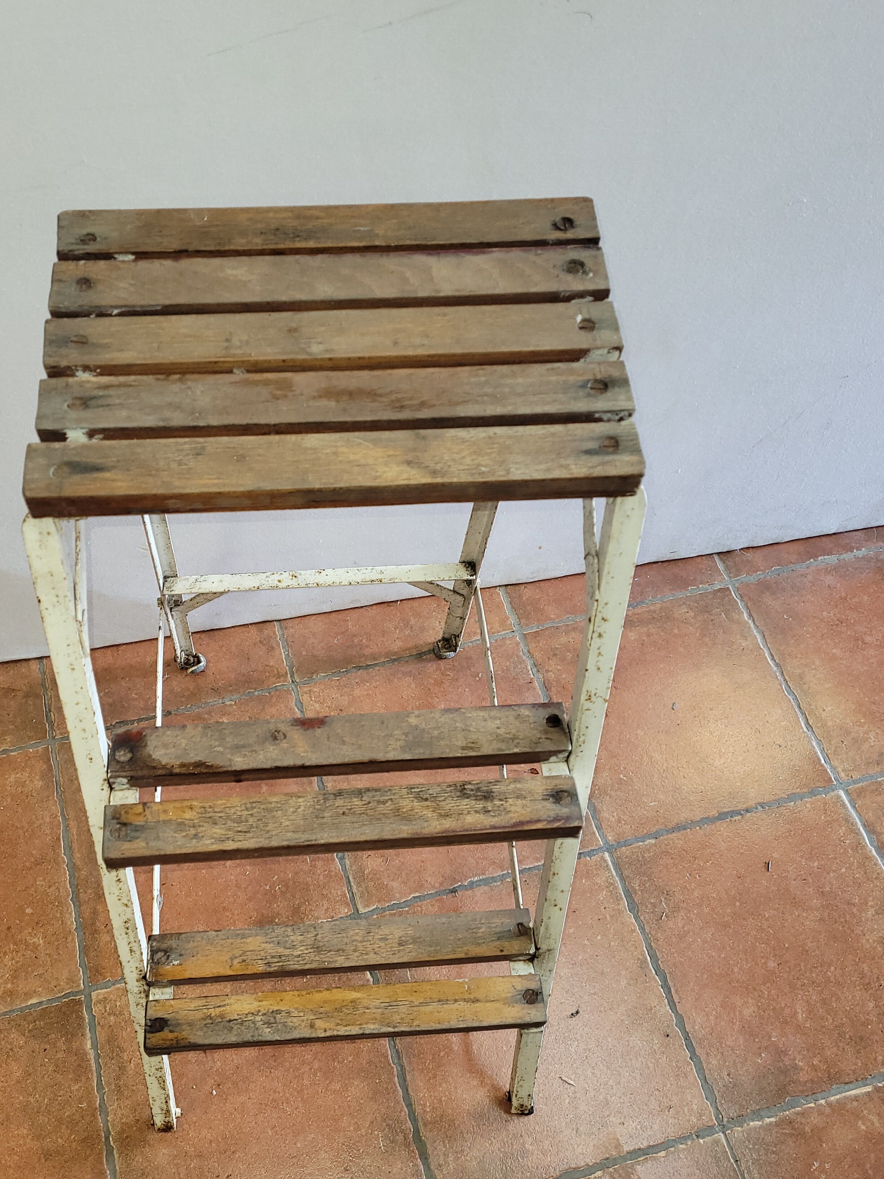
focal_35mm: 32
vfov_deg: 56.8
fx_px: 1090
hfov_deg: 44.0
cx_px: 363
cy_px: 617
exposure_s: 1/50
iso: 125
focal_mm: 5.4
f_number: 1.8
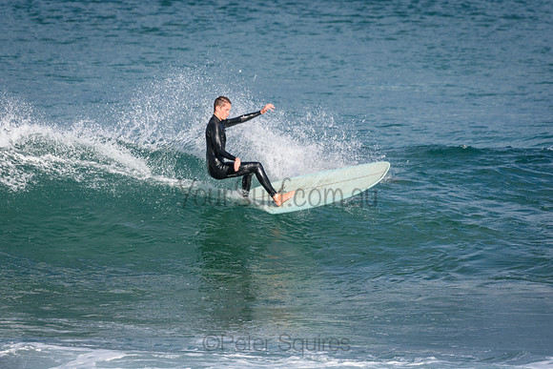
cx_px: 276
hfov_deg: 3.5
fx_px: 8988
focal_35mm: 585
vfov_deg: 2.4
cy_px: 184
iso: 360
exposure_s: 1/2000
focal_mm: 390
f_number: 5.6
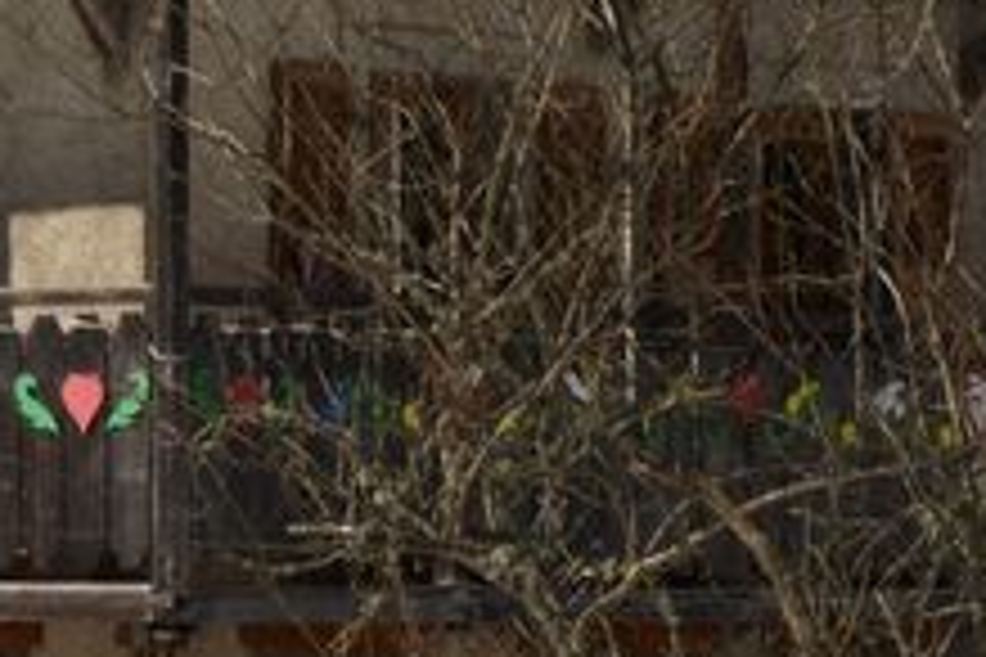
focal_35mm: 251
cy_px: 317
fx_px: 6874
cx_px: -279
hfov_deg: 8.1
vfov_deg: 5.5
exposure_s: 1/30
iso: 100
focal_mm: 55
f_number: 22
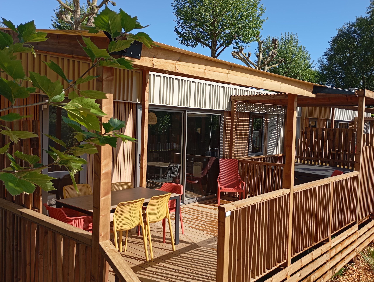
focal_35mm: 32
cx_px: 187
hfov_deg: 56.7
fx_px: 346
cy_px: 141
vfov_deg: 44.3
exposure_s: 1/531
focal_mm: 4.27
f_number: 1.8
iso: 100
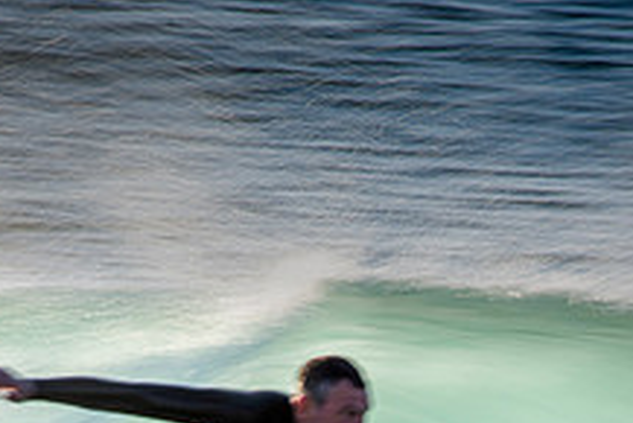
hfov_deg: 1.0
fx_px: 35330
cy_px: 559
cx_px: 382
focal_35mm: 2008
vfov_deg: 0.7
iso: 100
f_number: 22
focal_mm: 500
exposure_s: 1/30
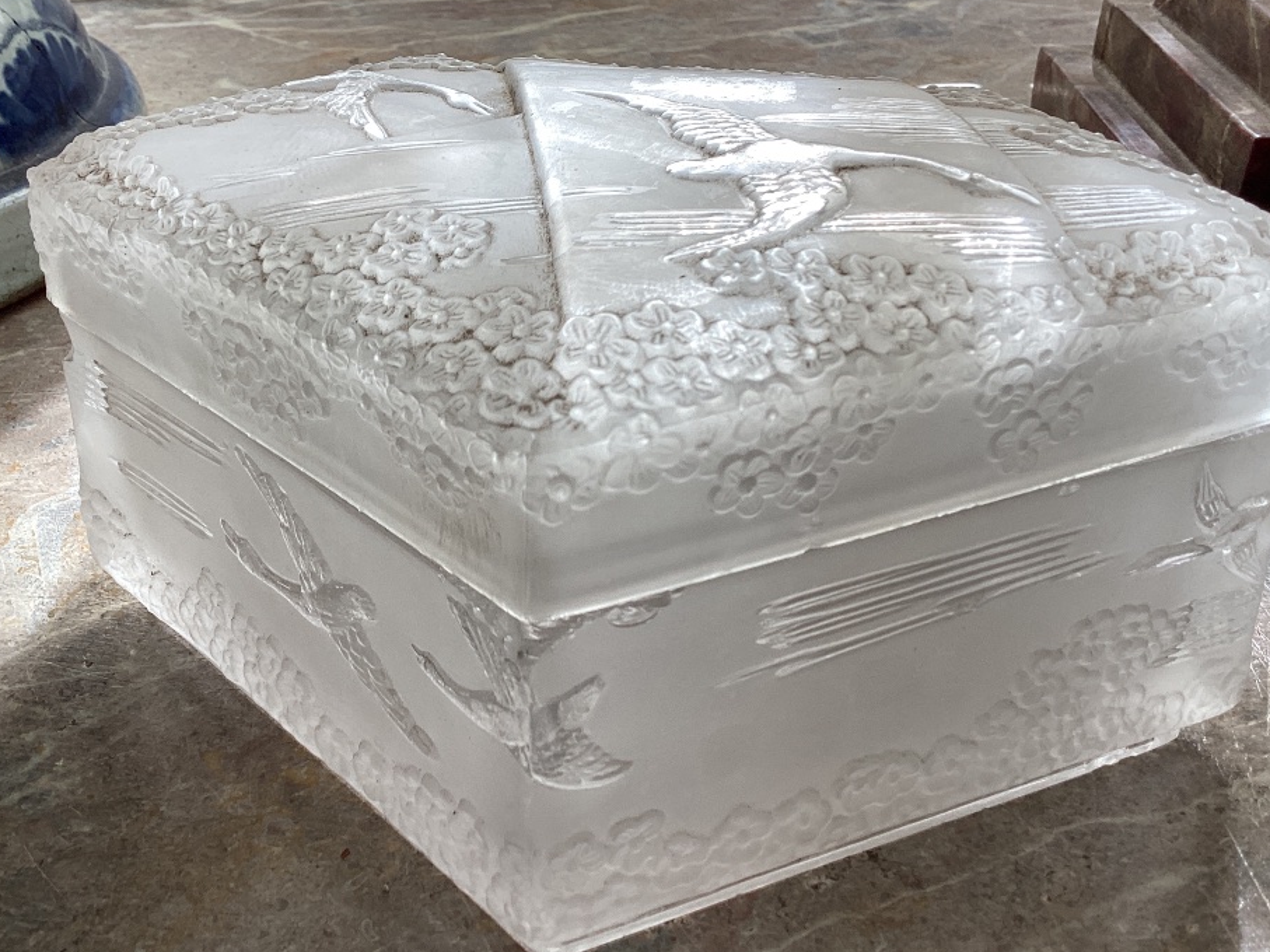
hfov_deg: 45.8
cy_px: 458
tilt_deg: -30.9
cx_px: 599
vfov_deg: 35.1
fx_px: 1504
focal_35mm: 41
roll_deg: -0.1
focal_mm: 3.3
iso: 25
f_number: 2.4
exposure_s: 1/161
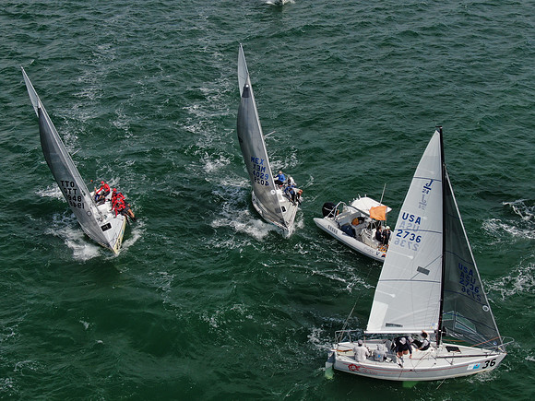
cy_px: 200
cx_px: 268
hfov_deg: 39.7
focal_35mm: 48
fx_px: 742
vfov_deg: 30.3
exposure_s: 1/1250
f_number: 3.8
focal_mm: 8.6
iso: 100
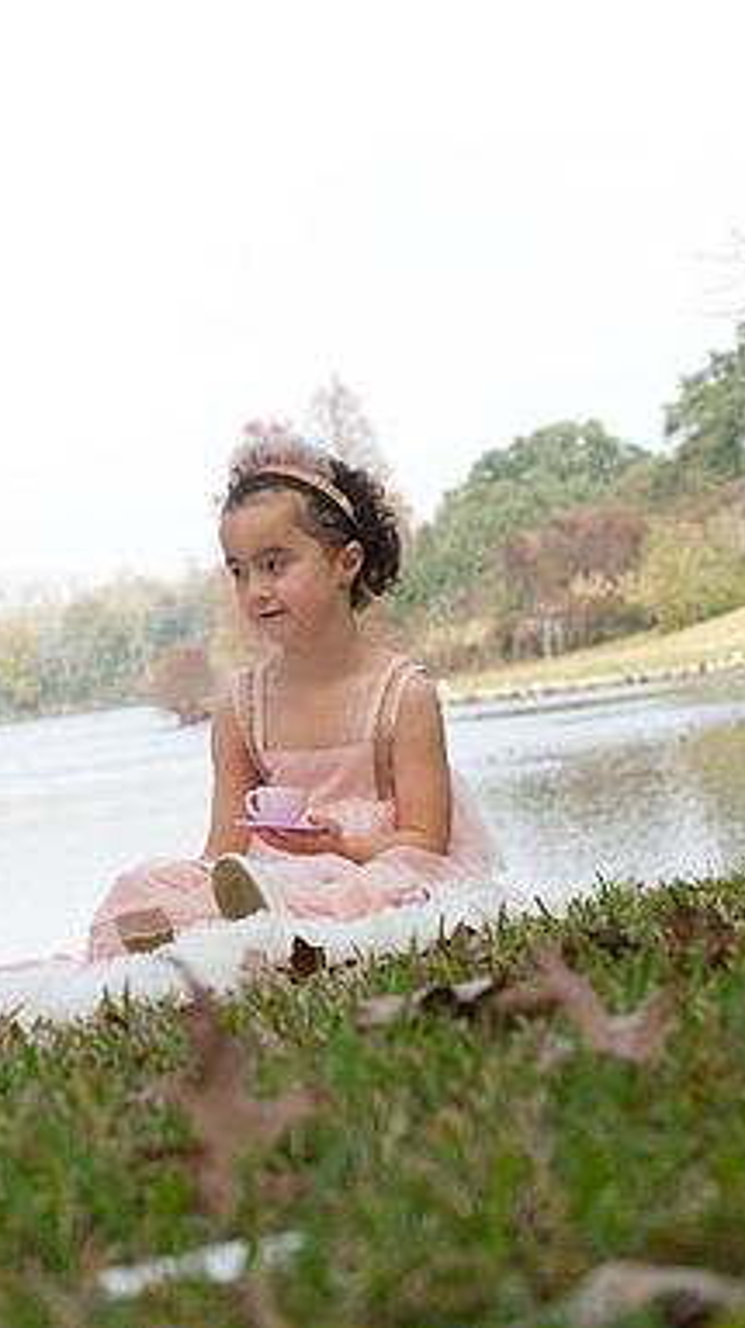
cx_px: 45
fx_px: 3904
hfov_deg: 10.8
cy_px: 662
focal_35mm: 111
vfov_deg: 19.3
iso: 200
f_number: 5.6
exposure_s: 1/250
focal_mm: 70
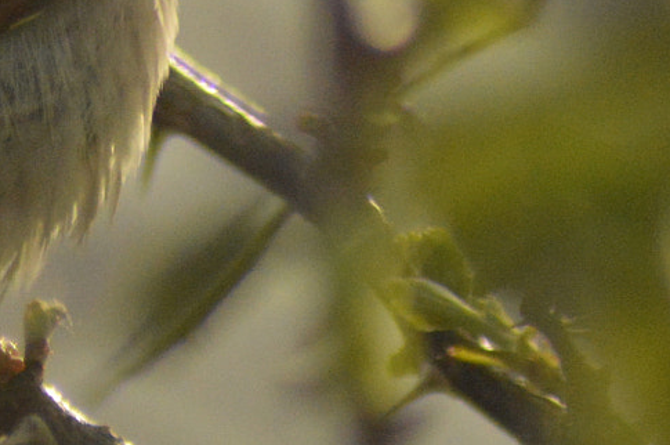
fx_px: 27600
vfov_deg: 0.9
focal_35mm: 1485
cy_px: -178
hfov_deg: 1.4
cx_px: 19
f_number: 5.6
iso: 3200
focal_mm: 300
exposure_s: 1/4000
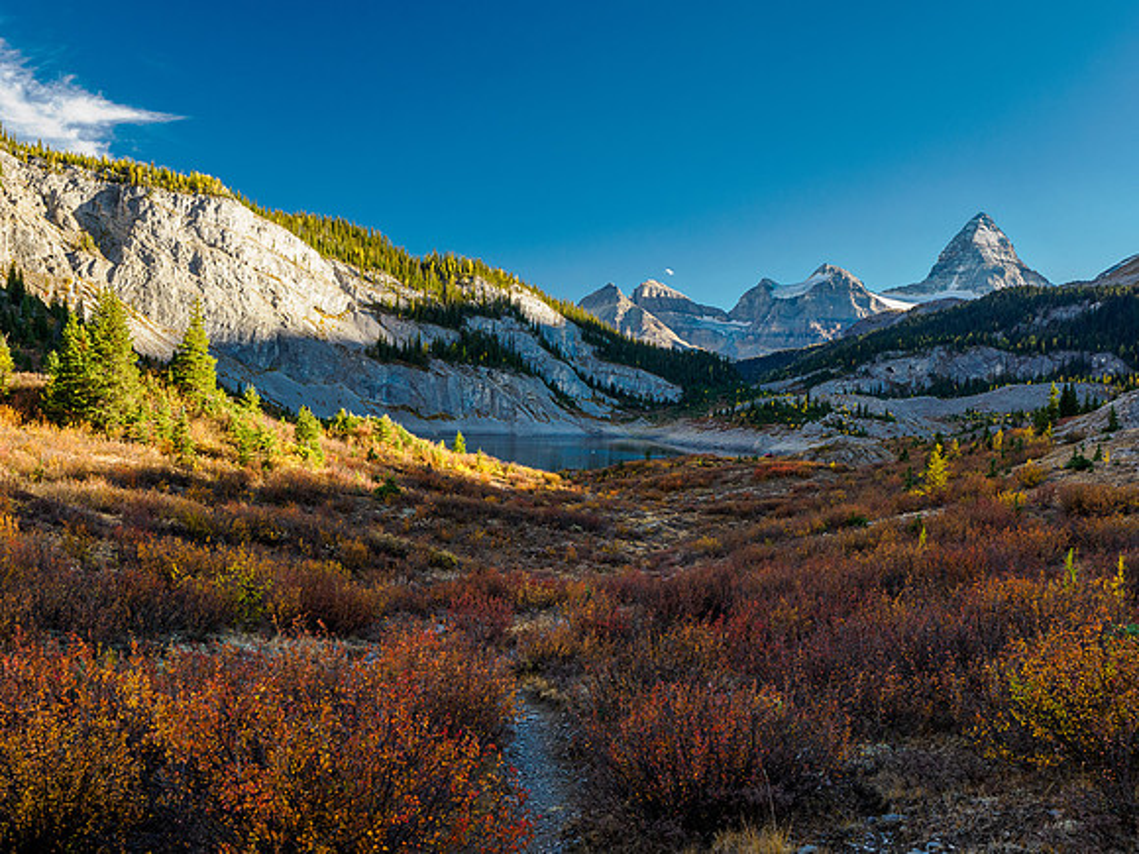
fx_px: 1185
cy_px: 427
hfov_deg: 51.4
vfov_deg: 39.7
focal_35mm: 36
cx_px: 570
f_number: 8
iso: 640
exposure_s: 1/60
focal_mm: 18
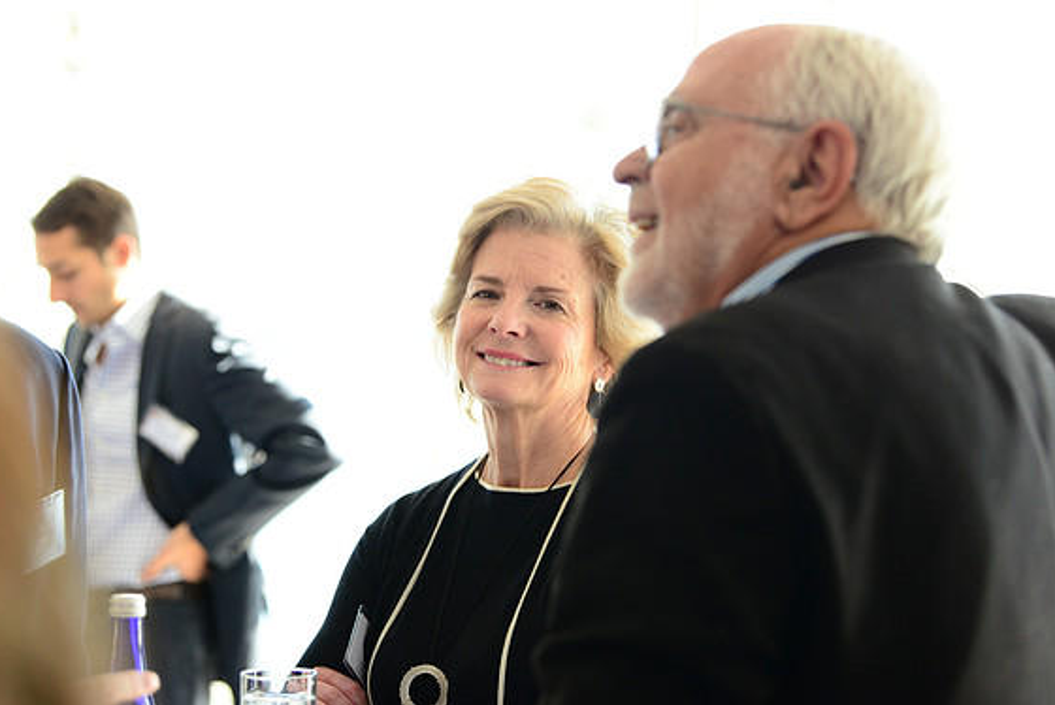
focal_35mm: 89
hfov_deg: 22.9
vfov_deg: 15.4
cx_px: 522
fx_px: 2609
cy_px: 361
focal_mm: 86
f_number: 4
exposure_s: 1/400
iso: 1600
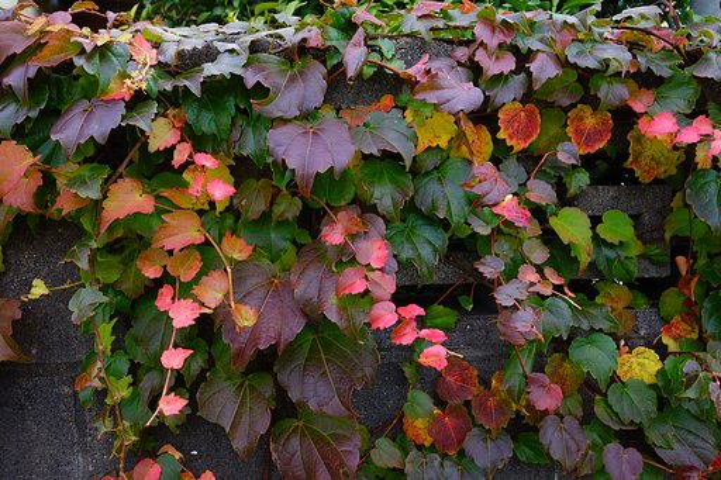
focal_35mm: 28
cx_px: 360
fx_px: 561
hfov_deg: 65.5
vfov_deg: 46.4
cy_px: 240
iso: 200
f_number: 5.6
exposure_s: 1/80
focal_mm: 10.4
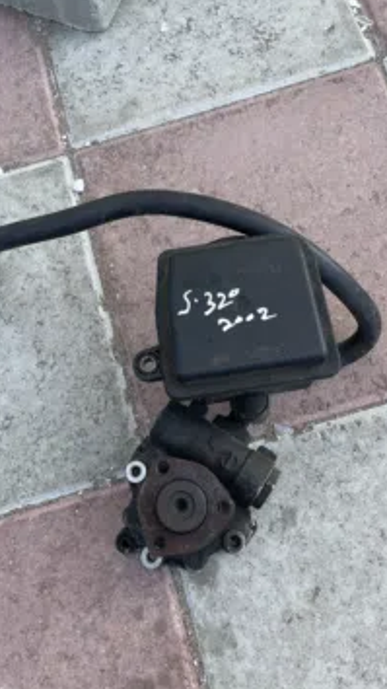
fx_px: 584
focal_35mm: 32
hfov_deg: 36.7
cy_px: 311
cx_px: 194
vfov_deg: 60.9
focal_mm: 4.2
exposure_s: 1/509
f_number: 1.6
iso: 32
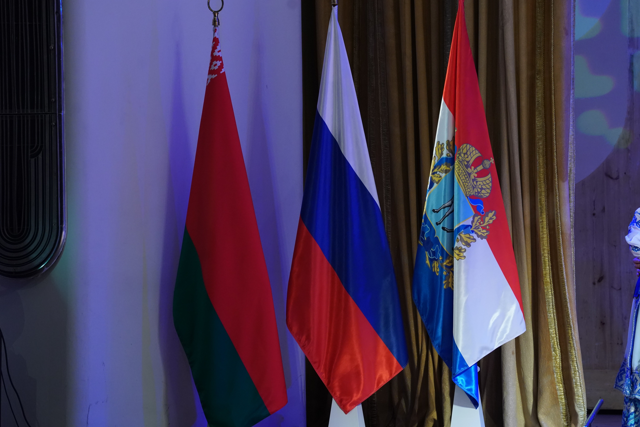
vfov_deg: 6.8
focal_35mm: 201
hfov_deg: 10.2
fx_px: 3573
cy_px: 213
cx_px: 319
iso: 4000
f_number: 5.6
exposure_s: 1/80
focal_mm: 200
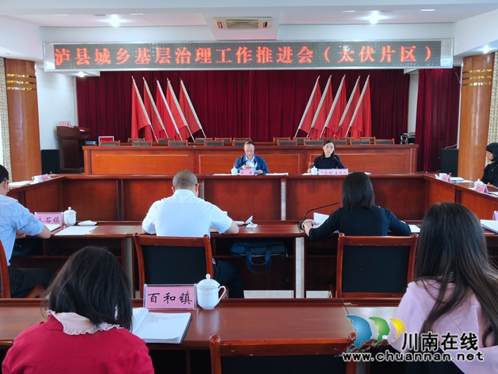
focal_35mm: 40
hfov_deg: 46.8
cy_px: 187
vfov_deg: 36.0
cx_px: 249
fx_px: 575
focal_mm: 3.95
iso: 267
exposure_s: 1/50
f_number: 1.8
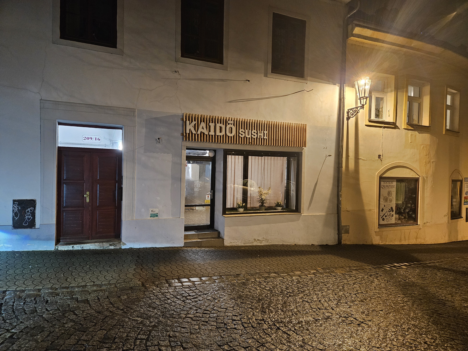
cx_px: 234
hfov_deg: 73.9
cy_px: 176
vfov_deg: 58.9
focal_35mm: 23
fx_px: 311
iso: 500
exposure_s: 1/25
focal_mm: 5.4
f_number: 1.8
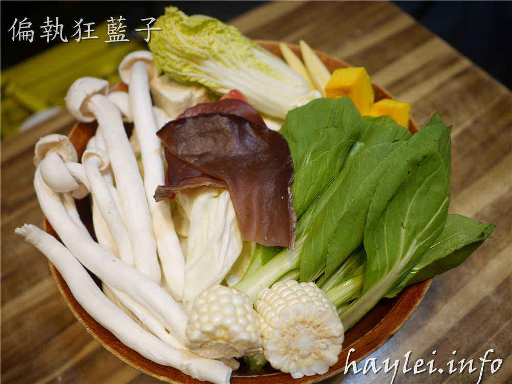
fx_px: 444
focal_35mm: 30
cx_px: 256
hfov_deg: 60.0
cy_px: 192
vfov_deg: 46.8
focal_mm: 15
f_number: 1.7
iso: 200
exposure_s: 1/100
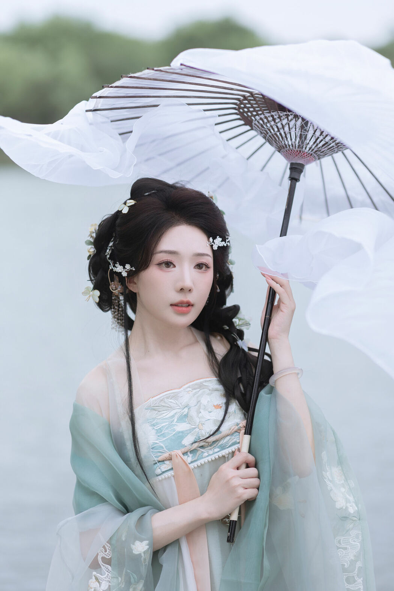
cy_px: 296
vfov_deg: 23.9
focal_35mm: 85
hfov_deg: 16.1
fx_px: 1395
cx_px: 197
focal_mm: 85
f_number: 2
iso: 100
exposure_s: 1/1600
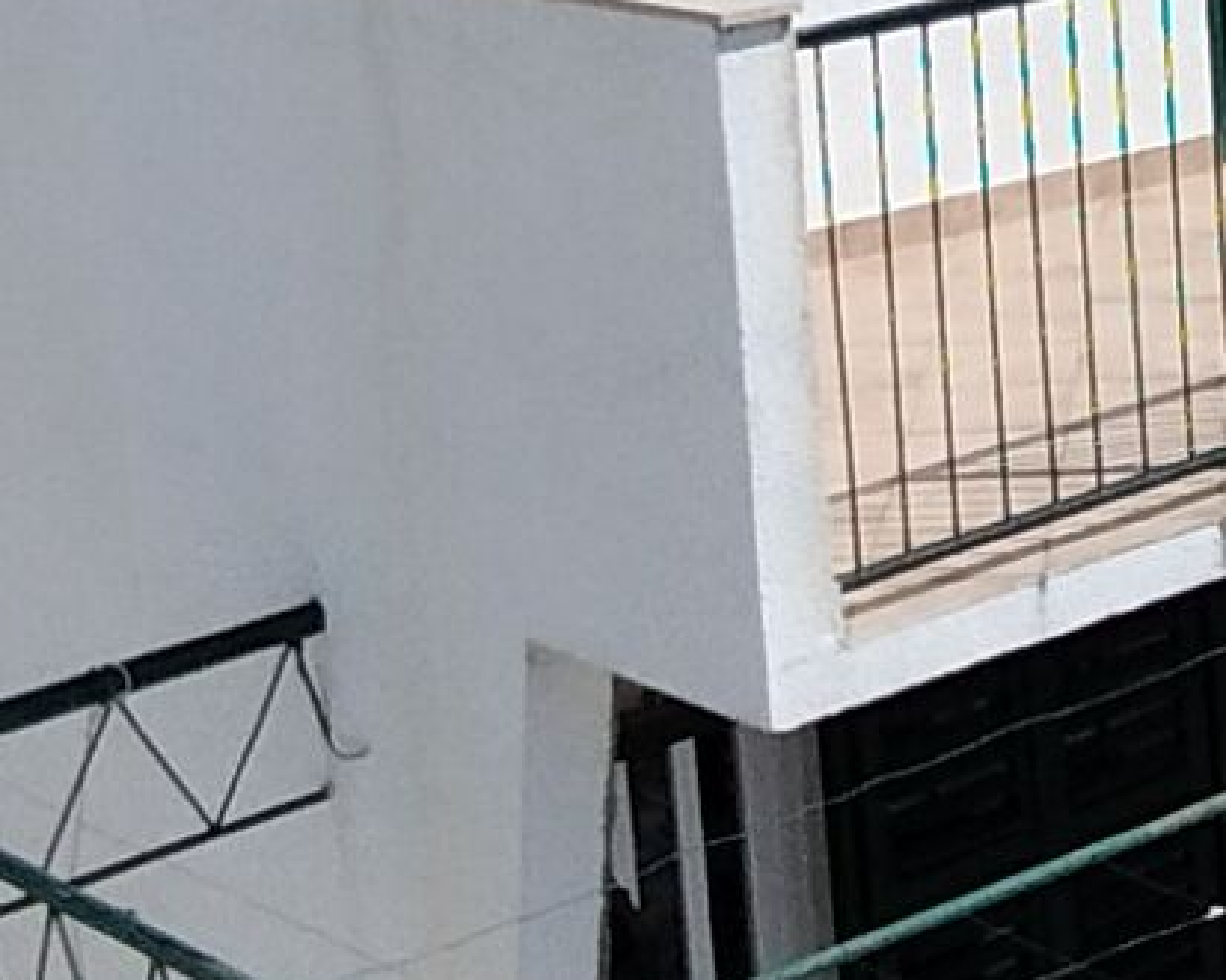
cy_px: 50
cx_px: 1377
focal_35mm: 106
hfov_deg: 17.5
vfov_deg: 14.3
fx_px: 3844
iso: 50
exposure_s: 1/2529
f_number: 2.2
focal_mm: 1.65
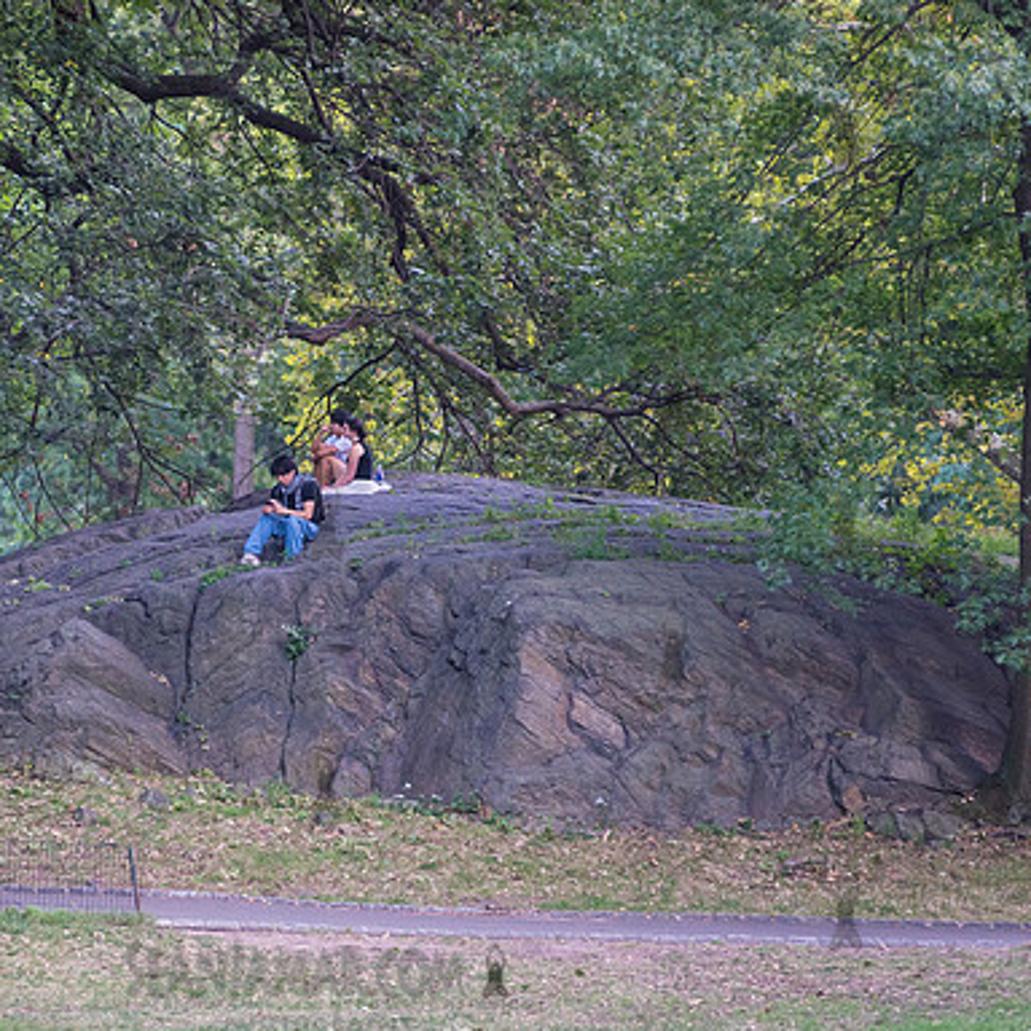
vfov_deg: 6.8
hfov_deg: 6.8
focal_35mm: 259
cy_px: 514
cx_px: 325
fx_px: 8727
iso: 2000
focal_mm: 200
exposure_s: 1/200
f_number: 3.5
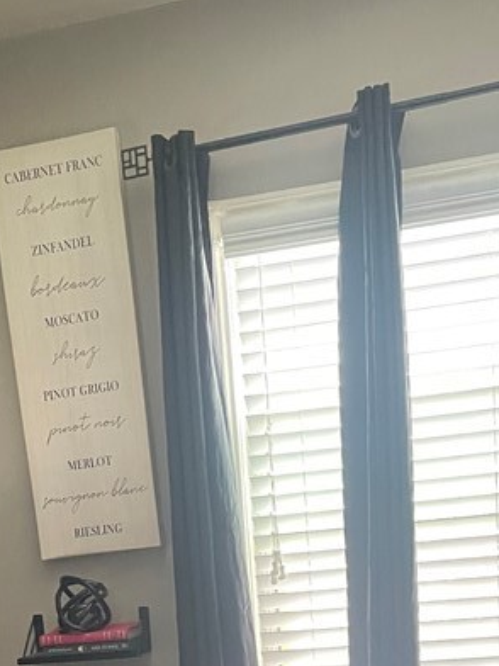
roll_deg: +5.4
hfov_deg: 21.5
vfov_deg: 25.6
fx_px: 1307
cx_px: 146
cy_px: 802
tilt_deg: -9.7
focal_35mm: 68
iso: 500
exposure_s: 1/60
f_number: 1.6
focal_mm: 4.2
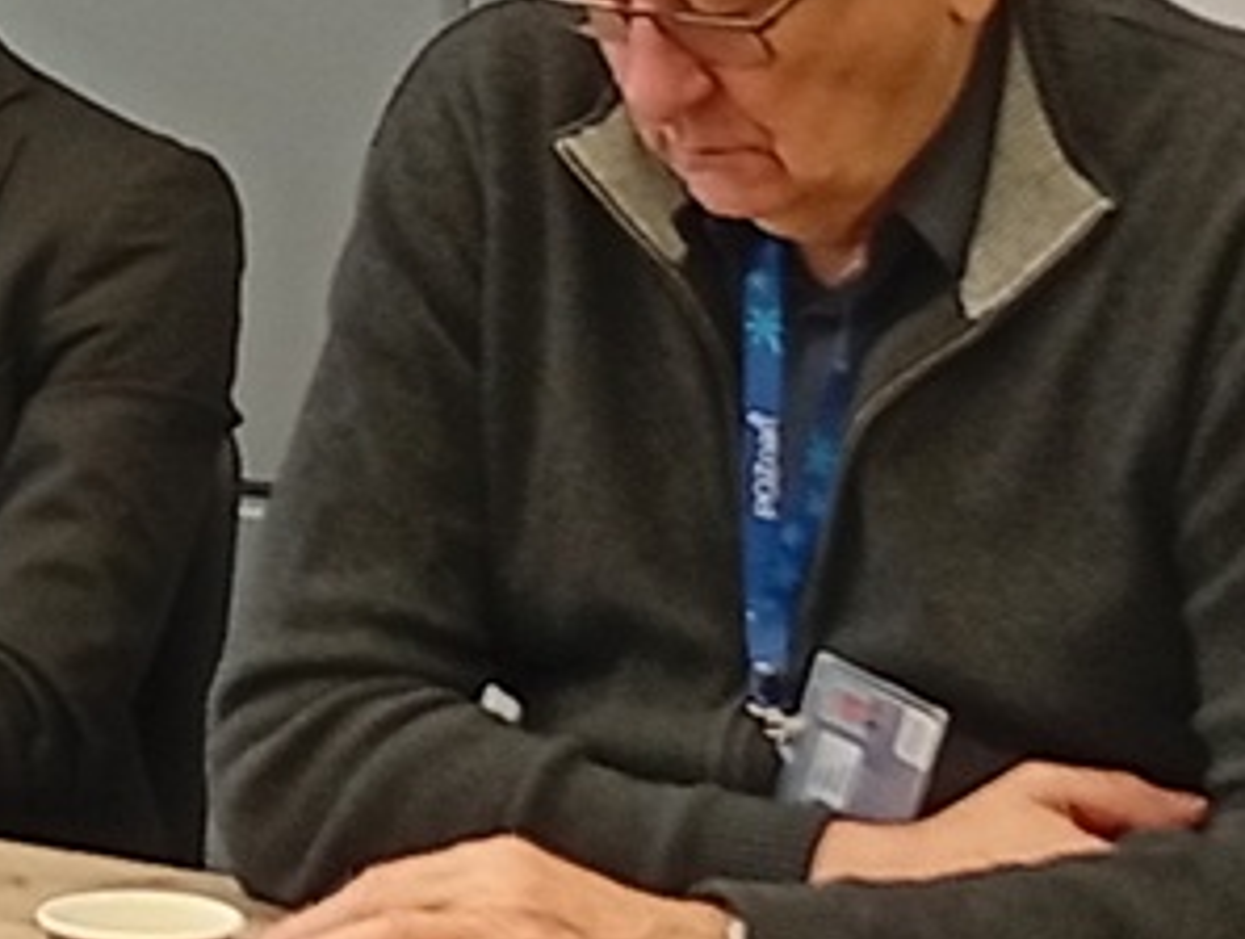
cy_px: -203
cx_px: -415
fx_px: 7568
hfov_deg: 9.2
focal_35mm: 210
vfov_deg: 7.0
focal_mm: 3.96
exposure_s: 1/33.3
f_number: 1.8
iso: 187
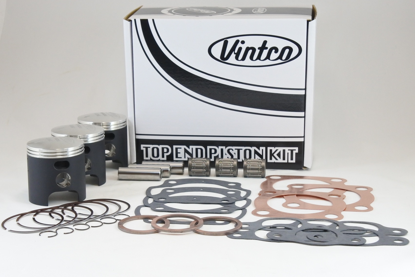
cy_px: 138
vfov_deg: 20.6
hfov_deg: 30.5
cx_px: 208
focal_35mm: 66
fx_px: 761
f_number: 5.3
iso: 800
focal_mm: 24.8
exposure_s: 1/125
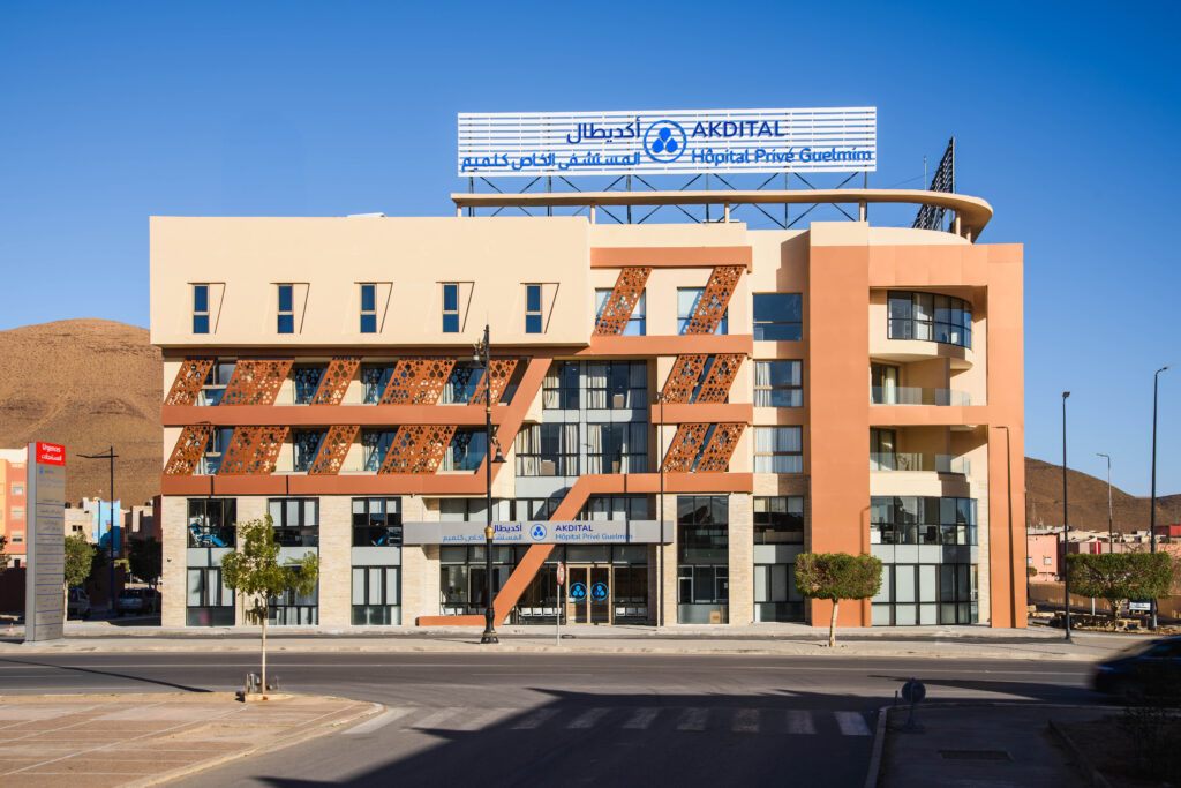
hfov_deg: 46.4
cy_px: 394
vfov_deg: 31.9
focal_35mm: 42
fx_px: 1378
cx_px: 590
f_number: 8
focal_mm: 42
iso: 100
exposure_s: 1/320
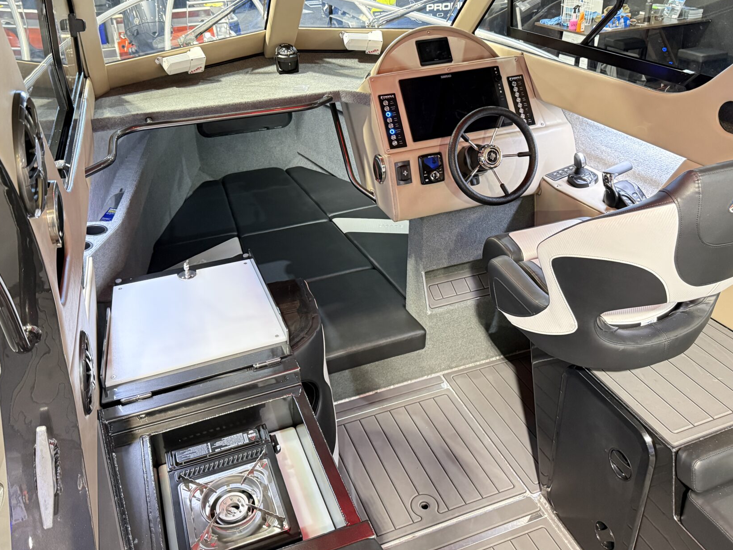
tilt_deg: -24.5
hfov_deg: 59.9
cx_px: 354
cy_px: 211
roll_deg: +1.9
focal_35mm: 30
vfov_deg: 46.5
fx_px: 635
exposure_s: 1/33
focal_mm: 6.76
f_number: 1.78
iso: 800
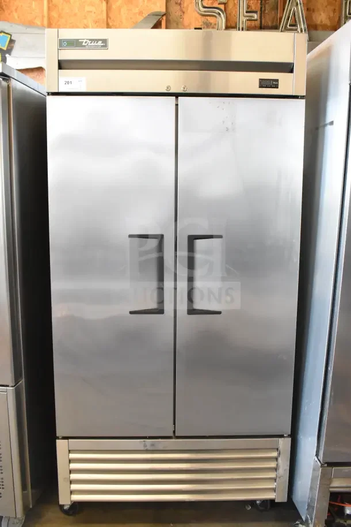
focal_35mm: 32
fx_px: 461
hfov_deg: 41.7
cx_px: 176
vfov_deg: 59.5
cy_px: 264
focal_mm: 21
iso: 6400
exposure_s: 1/200
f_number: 7.1
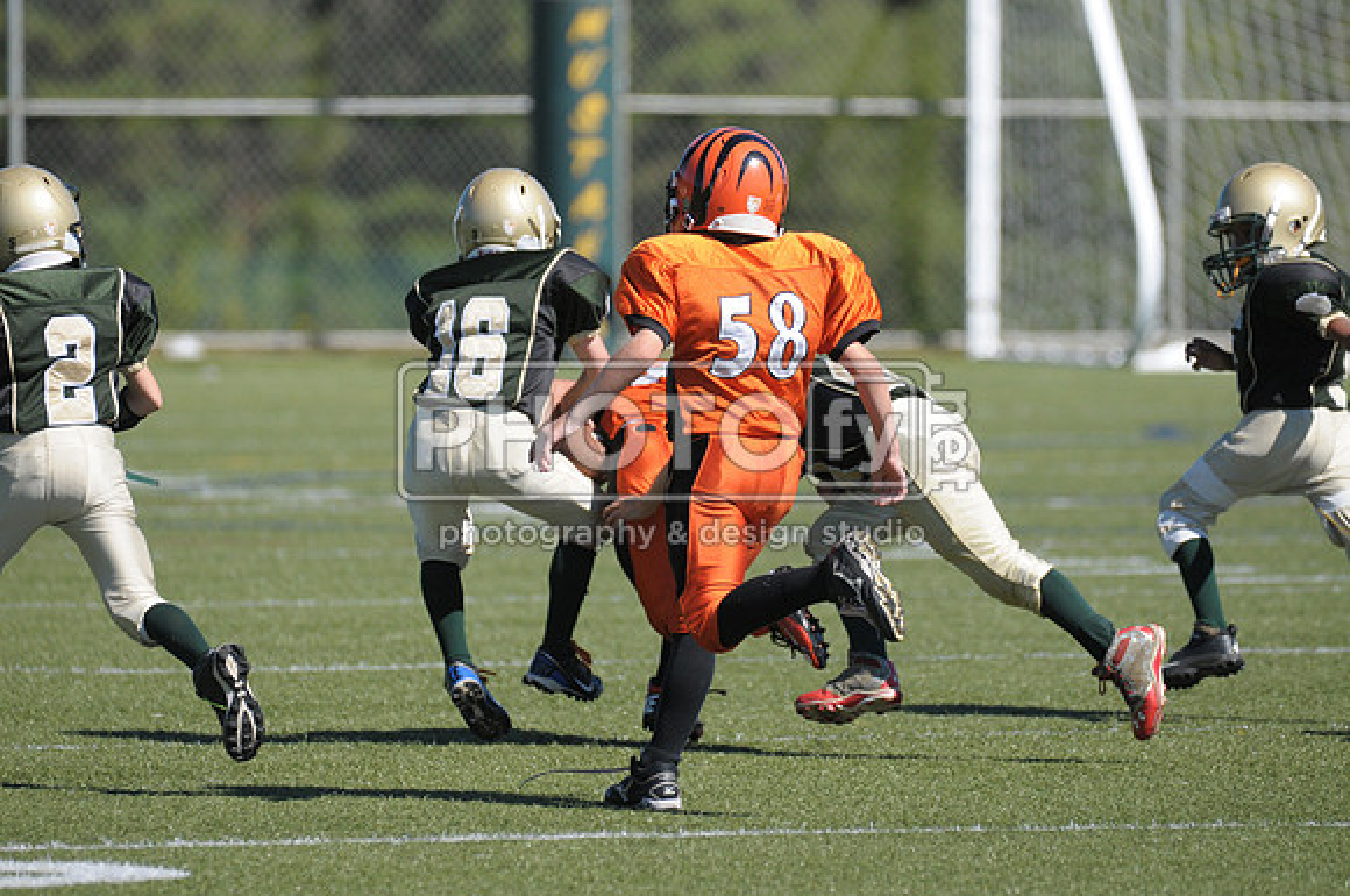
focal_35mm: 450
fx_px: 16851
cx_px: 675
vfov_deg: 3.0
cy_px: 448
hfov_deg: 4.6
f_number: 4
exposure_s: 1/4000
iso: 640
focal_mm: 300
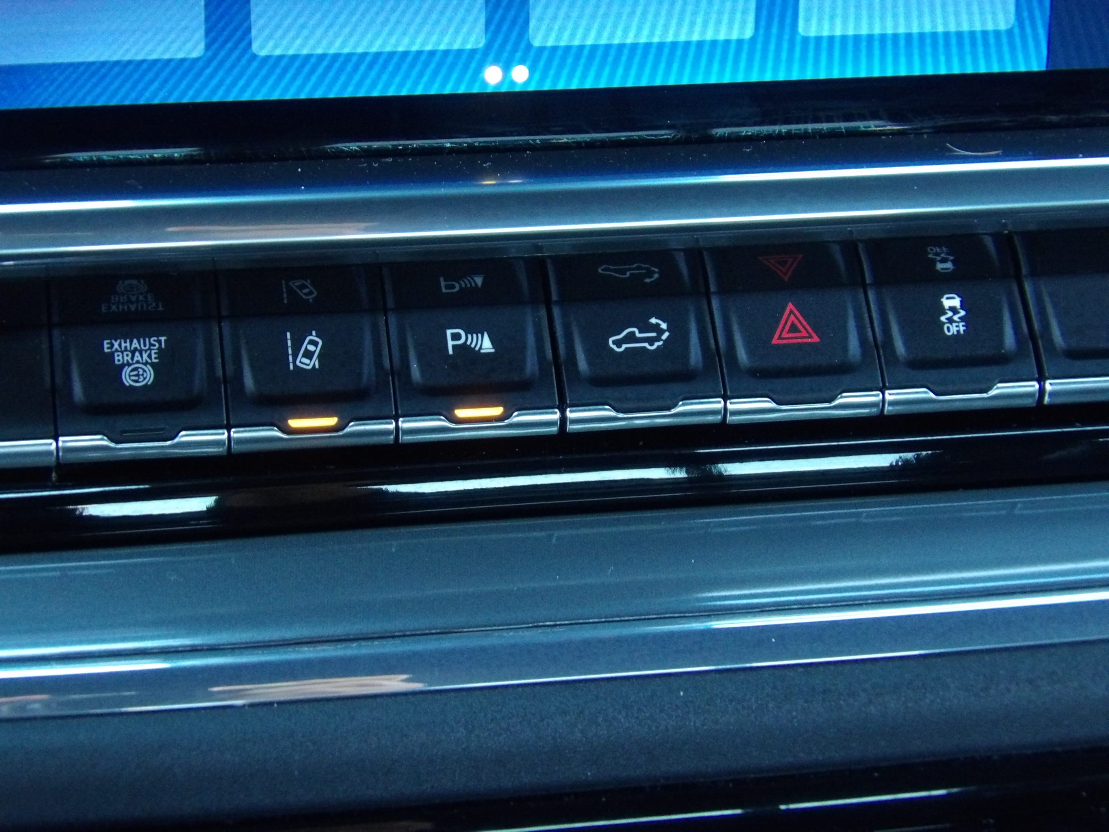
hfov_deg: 23.0
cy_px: 416
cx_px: 554
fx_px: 2723
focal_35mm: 85
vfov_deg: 17.4
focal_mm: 15.3
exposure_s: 1/19
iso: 800
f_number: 4.1
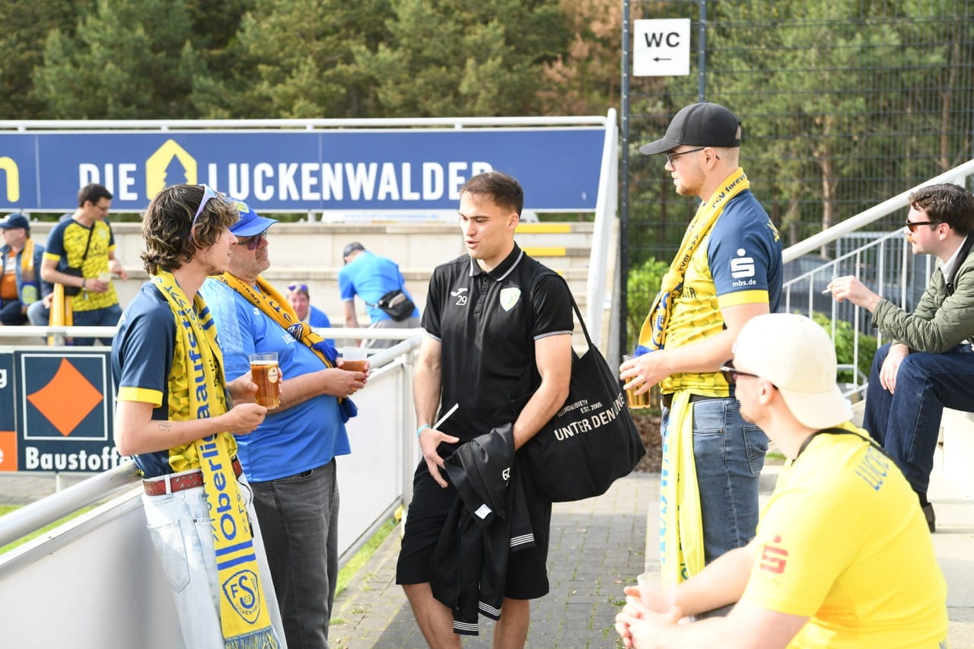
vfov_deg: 27.0
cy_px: 324
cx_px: 487
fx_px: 1353
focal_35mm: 50
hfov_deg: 39.6
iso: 560
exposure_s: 1/1600
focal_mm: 50
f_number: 2.8
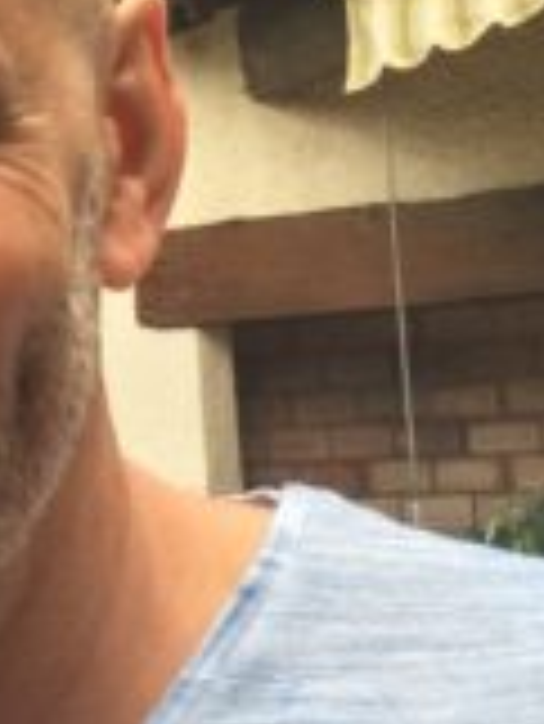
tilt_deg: +2.2
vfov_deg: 17.1
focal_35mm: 115
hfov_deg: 12.6
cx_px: -85
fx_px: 2406
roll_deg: +4.6
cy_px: 225
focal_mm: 4.15
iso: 32
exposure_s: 1/122
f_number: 2.2
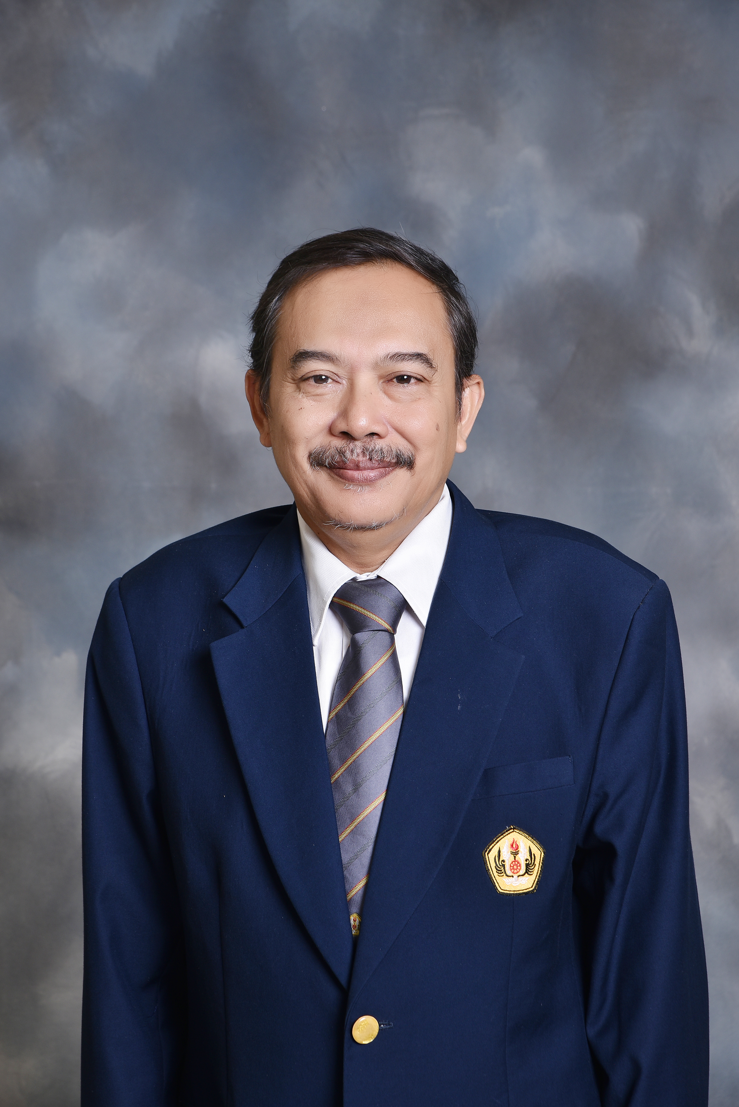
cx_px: 370
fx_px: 3076
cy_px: 554
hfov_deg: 13.7
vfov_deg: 20.4
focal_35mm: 100
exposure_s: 1/80
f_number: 8
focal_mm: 100
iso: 200
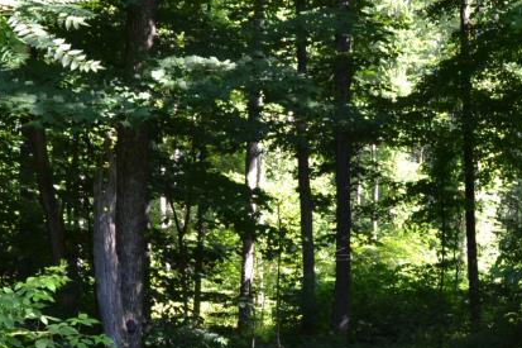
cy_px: 228
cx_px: 415
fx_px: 1580
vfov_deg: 12.5
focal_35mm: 109
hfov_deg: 18.6
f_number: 5.6
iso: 400
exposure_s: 1/125
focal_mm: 20
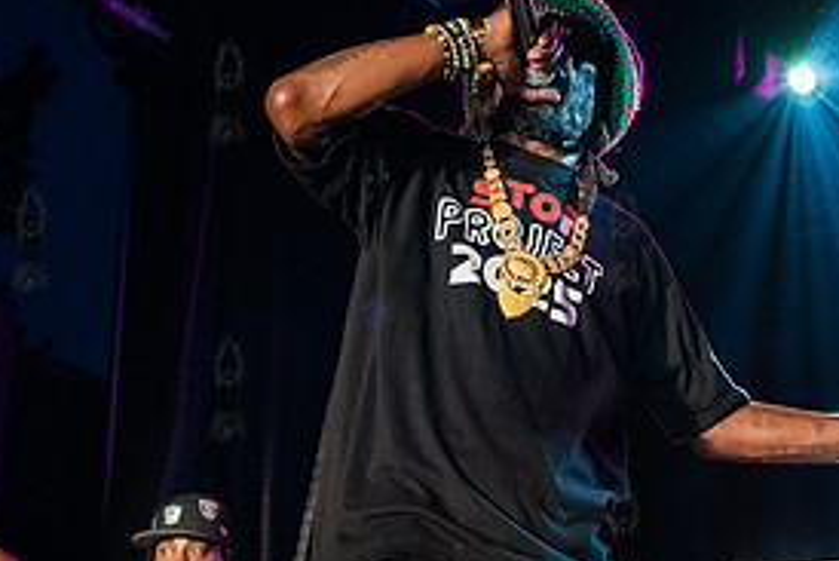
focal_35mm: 124
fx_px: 2891
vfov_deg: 11.1
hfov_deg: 16.4
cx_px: 626
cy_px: 238
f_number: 4
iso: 5000
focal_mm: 56
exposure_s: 1/400
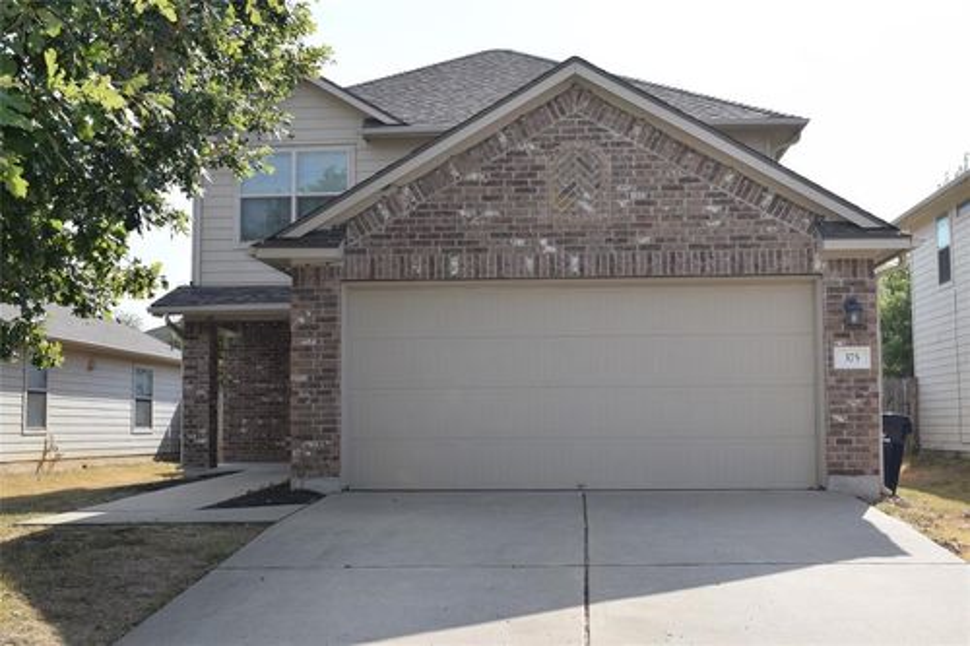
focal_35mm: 44
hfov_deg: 45.0
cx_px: 485
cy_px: 323
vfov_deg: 30.8
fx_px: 1172
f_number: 9
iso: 200
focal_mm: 29
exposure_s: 1/320
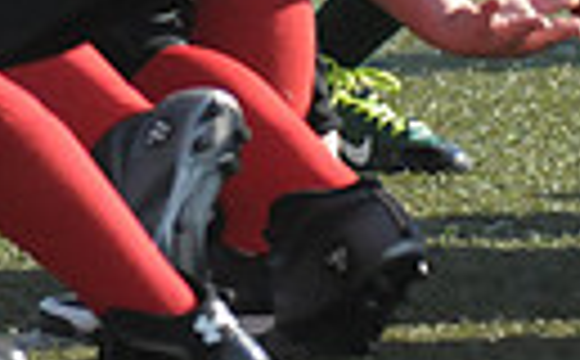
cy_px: -272
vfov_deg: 0.9
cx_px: -652
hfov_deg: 1.4
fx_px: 23864
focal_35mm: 1513
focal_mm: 220
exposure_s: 1/5000
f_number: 4
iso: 1600
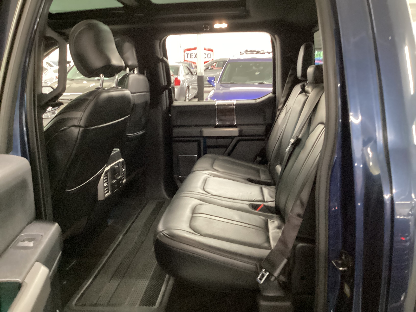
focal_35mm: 31
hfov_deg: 58.4
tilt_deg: -16.8
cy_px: 156
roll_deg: -0.4
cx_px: 208
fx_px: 373
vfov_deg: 45.4
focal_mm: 3.3
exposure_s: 1/25
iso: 640
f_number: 2.4
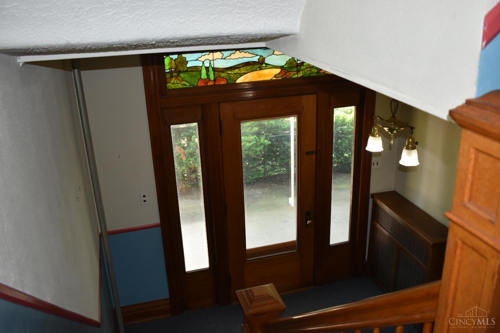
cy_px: 166
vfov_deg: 40.0
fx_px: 458
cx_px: 250
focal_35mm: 33
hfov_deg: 57.2
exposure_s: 1/200
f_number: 4
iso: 800
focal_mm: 22
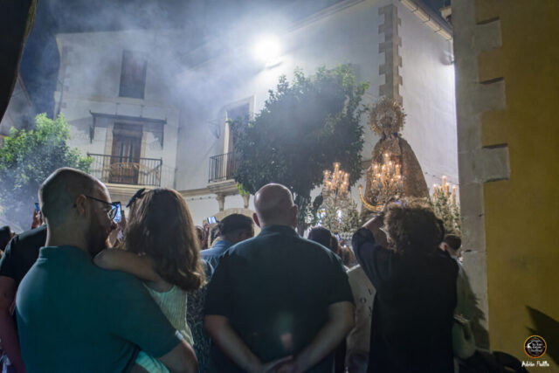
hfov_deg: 61.9
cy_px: 186
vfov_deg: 43.6
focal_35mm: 30
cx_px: 280
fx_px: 466
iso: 8000
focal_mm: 20
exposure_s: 1/320
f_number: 4
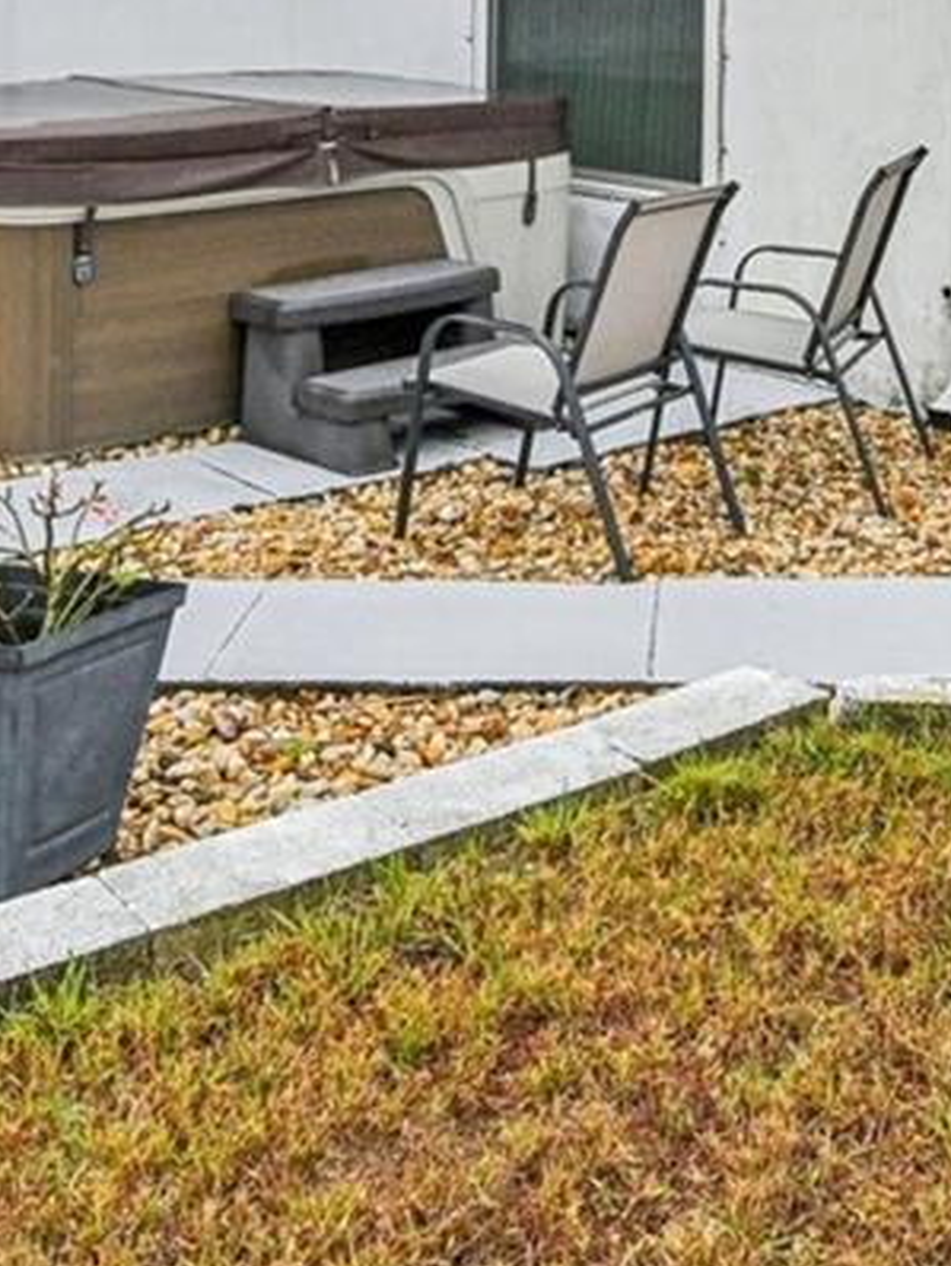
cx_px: 811
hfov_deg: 26.4
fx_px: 1976
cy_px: -129
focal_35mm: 54
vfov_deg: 31.5
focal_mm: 14
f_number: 8
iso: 400
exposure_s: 1/1600
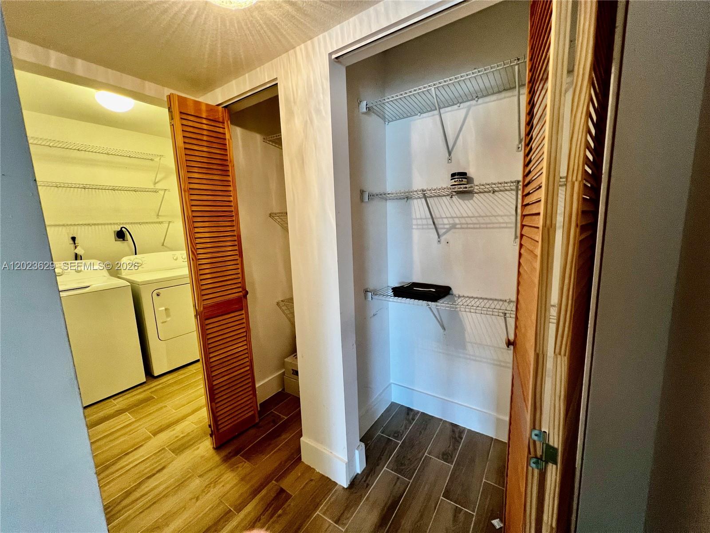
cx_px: 355
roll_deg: +2.4
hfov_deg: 106.2
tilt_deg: -8.5
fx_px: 267
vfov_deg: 89.9
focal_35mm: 13
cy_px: 266
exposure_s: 1/60
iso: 200
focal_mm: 1.57
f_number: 1.8
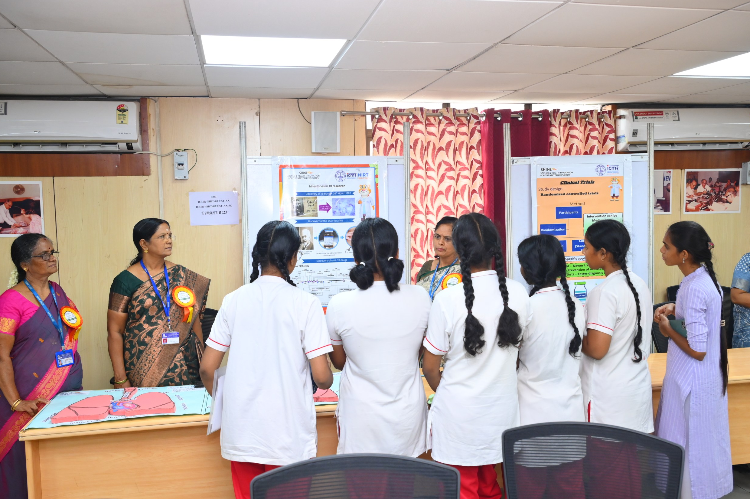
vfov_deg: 41.1
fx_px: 666
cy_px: 250
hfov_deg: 58.7
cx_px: 383
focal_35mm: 32
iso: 1600
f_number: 5
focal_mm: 31
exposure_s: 1/160
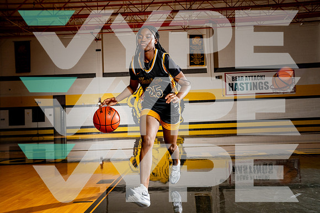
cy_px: 106
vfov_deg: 34.2
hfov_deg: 49.5
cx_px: 160
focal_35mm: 39
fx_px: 347
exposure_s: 1/250
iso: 800
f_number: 8
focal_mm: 39
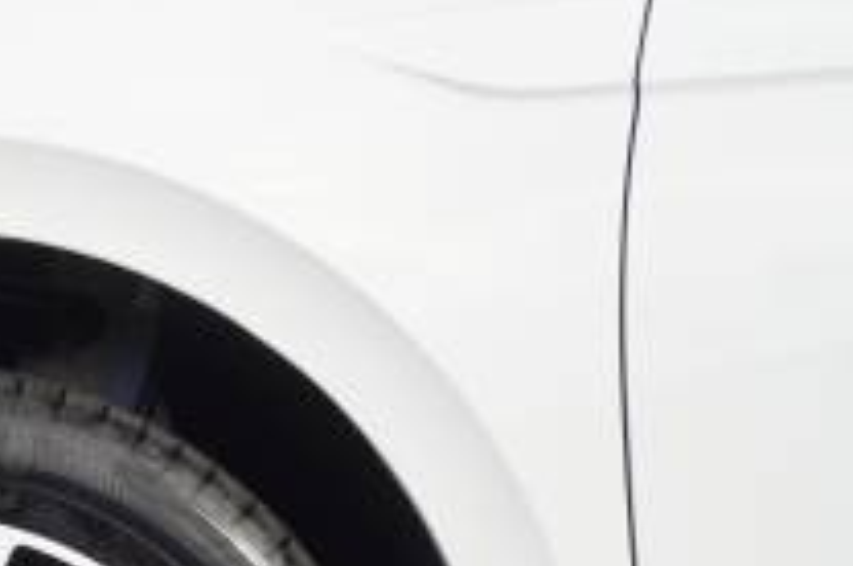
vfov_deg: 8.3
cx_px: -98
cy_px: 755
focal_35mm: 162
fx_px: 3822
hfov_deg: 12.5
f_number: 5.6
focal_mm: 35
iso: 100
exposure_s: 1/60
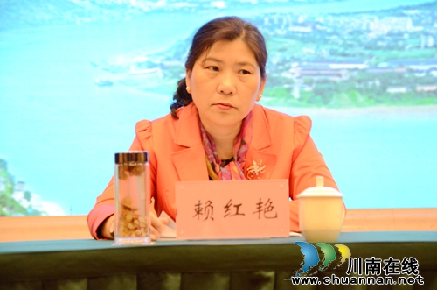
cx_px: 218
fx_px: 1453
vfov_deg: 11.4
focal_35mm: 120
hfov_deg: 17.1
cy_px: 145
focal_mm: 80
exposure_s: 1/60
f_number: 5.3
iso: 3200
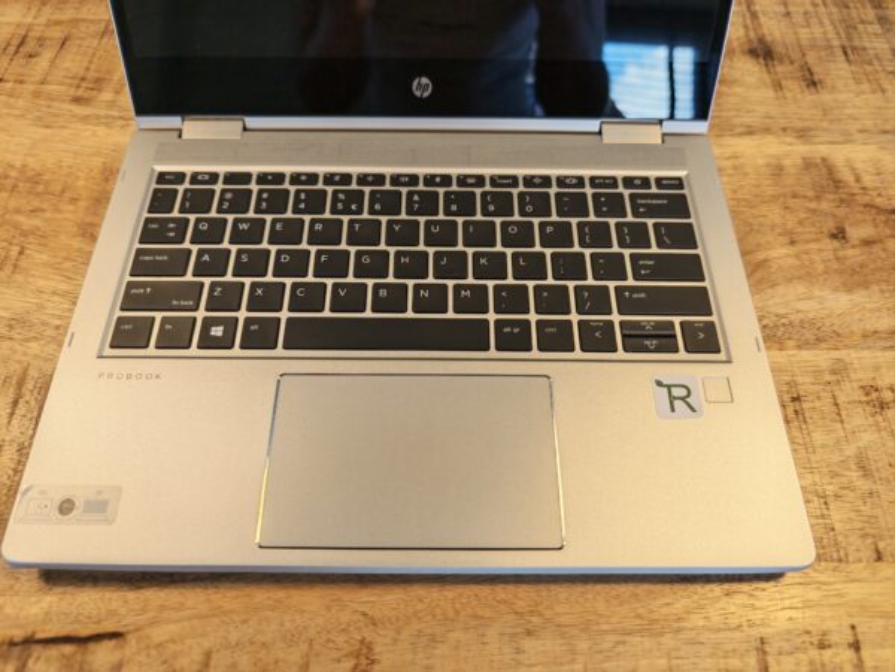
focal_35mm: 23
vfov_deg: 58.9
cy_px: 336
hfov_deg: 73.9
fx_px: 595
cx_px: 448
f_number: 1.6
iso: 50
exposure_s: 1/100
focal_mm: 6.55
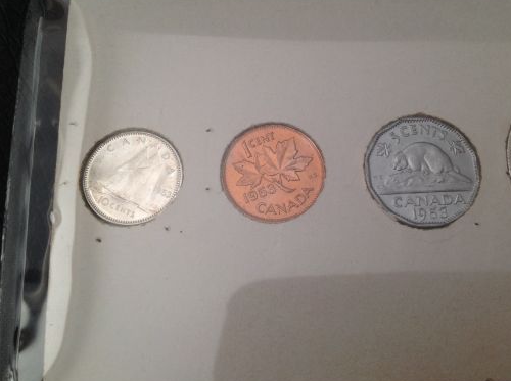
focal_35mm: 42
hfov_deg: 44.8
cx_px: 289
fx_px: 619
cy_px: 182
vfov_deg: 34.2
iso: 64
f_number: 2.4
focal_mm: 4.28
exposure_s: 1/20
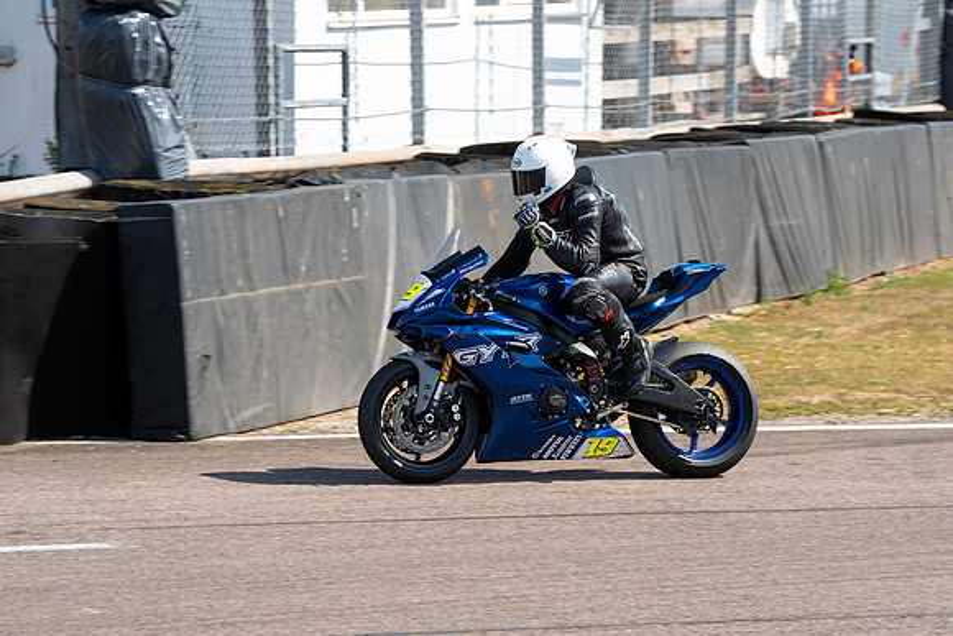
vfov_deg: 7.6
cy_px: 365
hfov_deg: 11.3
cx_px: 527
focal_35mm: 181
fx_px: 4805
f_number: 6.3
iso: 125
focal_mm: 158
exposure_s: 1/500
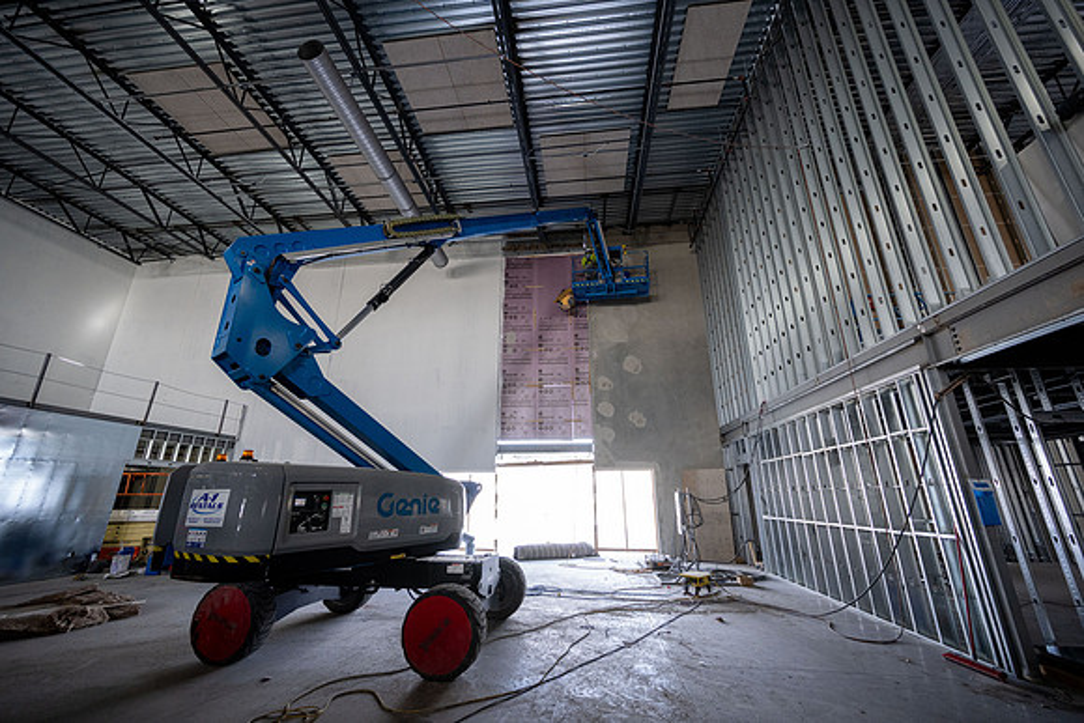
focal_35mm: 14
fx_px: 422
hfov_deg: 104.2
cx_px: 542
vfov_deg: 81.2
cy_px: 362
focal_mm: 14
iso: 1600
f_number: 4
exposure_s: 1/125
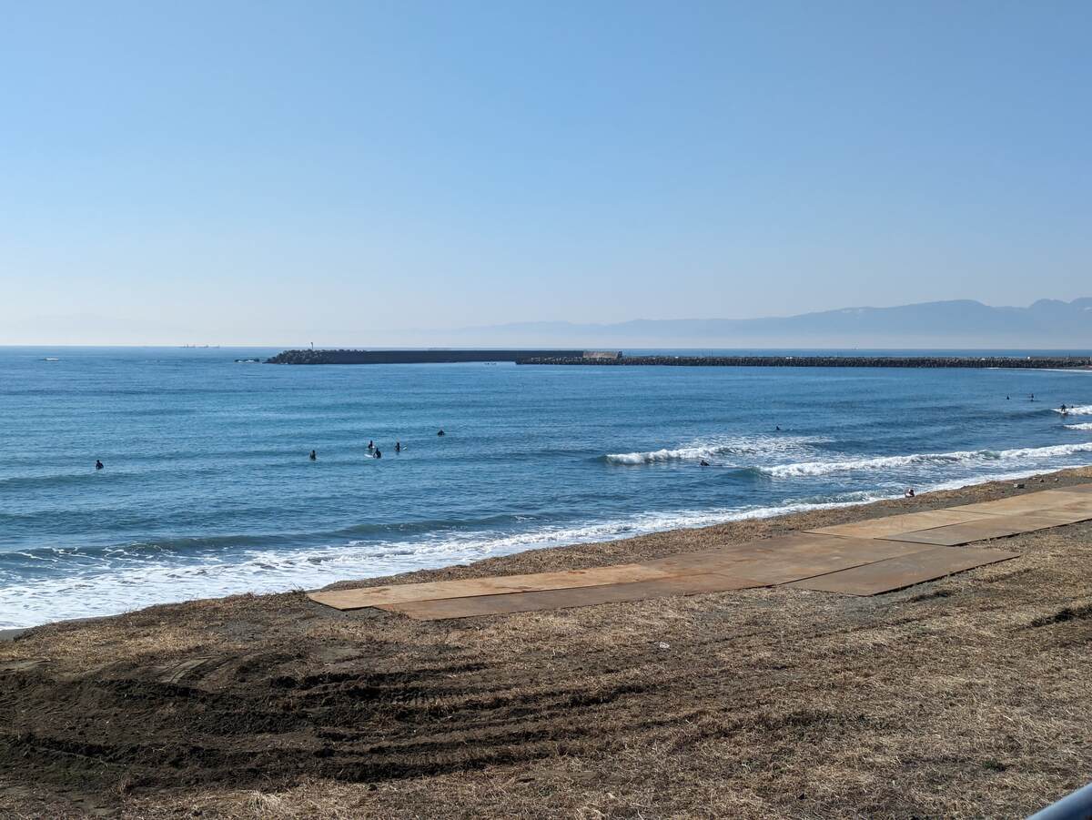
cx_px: 546
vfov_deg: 28.6
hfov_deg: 37.5
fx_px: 1609
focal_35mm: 51
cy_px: 410
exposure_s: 1/3344
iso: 52
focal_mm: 5.43
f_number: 1.89
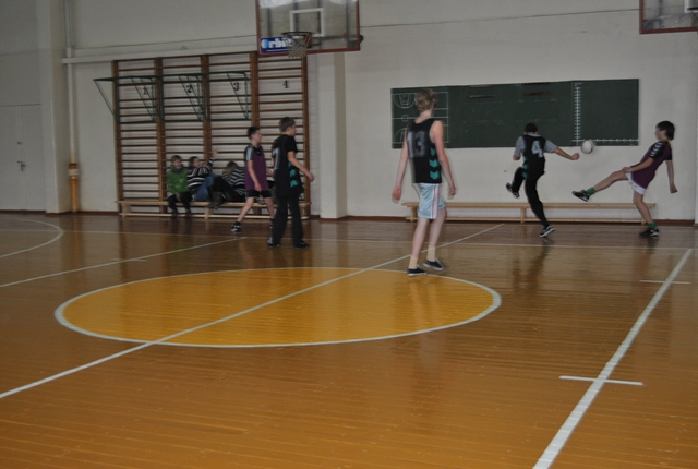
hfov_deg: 42.2
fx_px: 904
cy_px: 234
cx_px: 349
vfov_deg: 29.1
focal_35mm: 46
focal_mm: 31
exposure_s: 1/60
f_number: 4.2
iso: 200
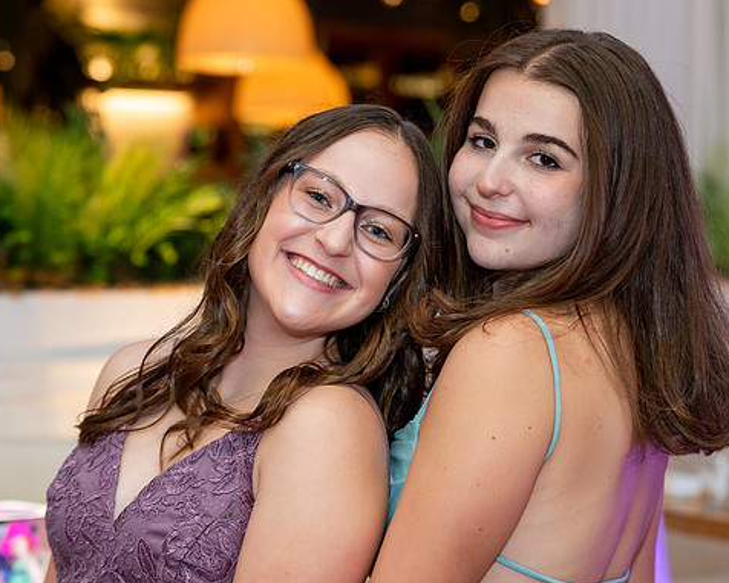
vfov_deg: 16.7
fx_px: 1985
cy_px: 272
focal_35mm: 92
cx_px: 385
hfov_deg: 20.8
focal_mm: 70
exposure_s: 1/60
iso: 800
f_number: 4
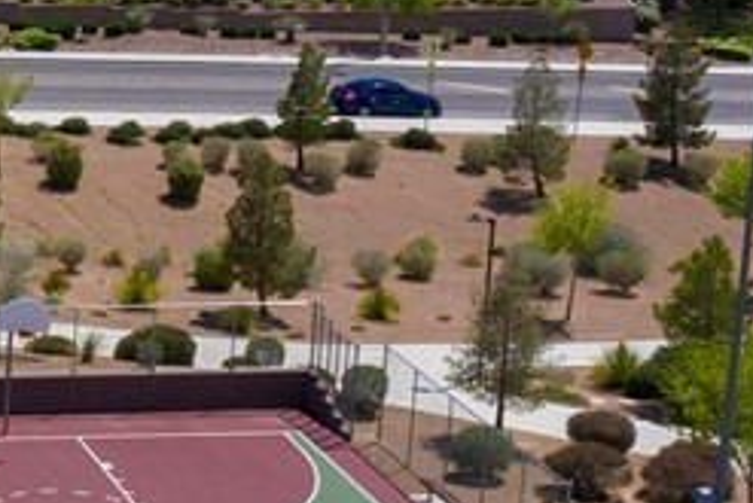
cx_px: -530
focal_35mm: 123
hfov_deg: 14.9
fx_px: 2574
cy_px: 252
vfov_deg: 11.2
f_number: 7.1
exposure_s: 1/1000
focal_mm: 10.26
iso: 100
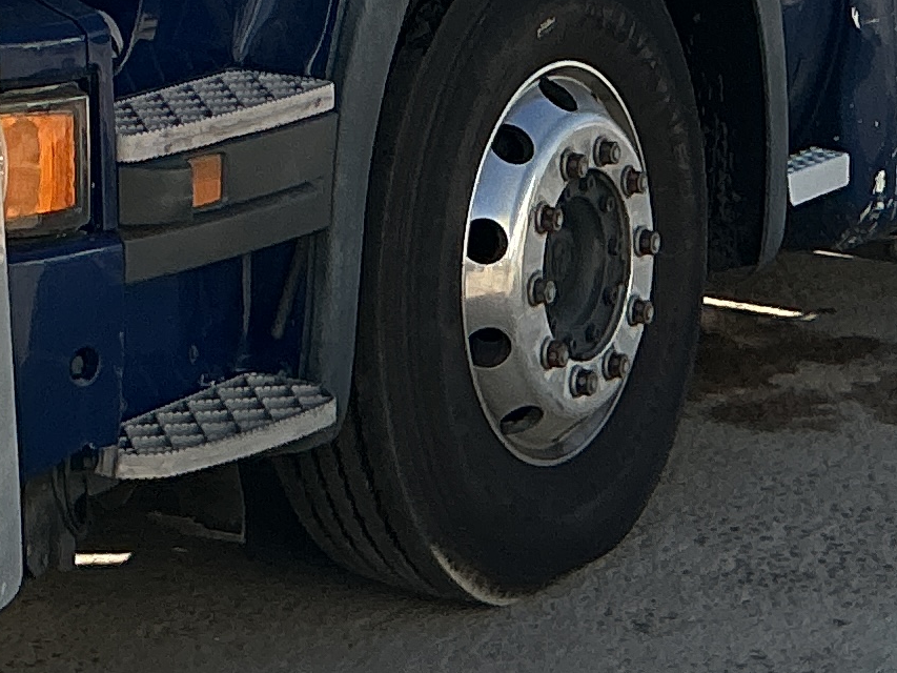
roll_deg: -0.3
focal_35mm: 137
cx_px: 120
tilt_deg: +1.3
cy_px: -687
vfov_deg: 10.0
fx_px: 3551
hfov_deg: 14.3
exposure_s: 1/2058
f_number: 1.8
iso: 25
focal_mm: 3
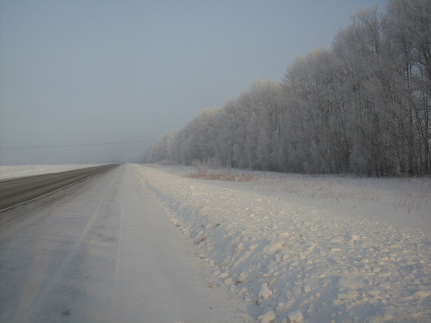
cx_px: 216
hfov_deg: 49.0
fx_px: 473
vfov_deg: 37.7
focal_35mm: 38
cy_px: 162
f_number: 8.4
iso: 80
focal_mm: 6.3
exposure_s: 1/180
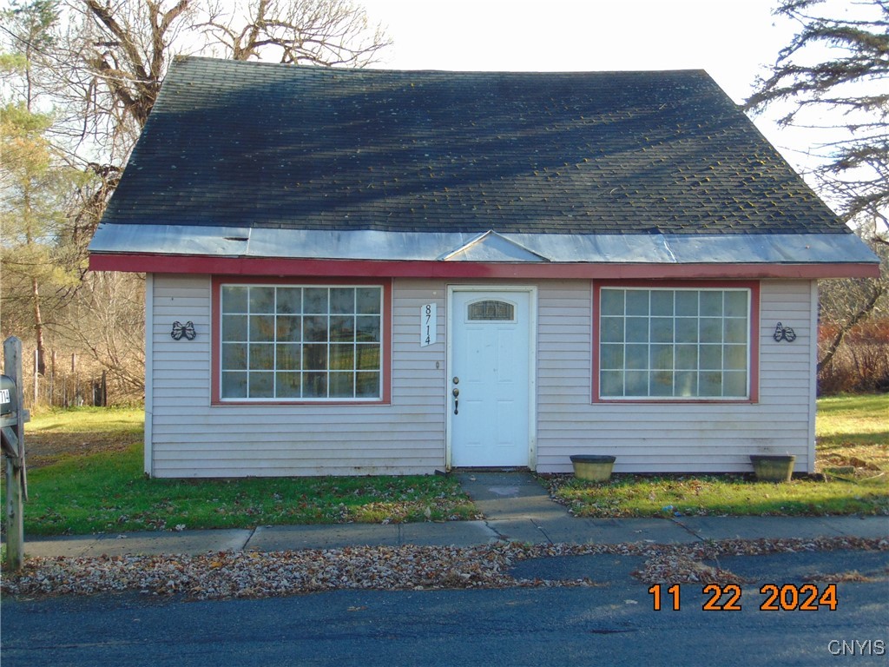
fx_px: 1079
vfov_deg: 34.3
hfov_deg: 44.8
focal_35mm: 42
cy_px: 334
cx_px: 444
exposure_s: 1/250
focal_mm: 7.6
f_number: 3.3
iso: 80
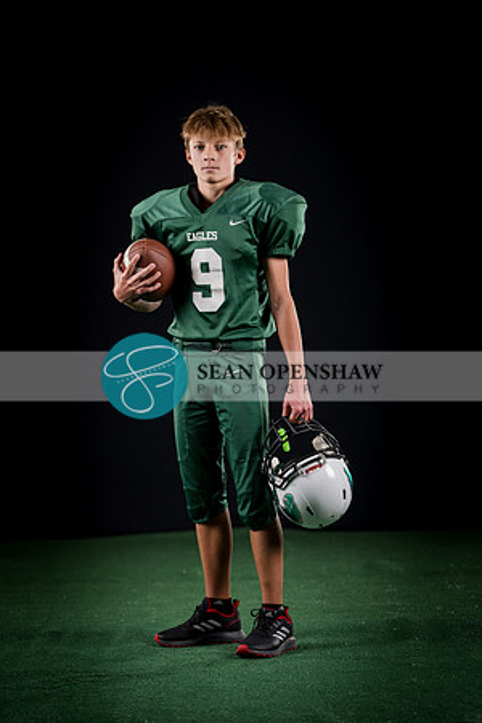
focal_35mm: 101
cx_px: 241
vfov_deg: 20.2
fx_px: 2028
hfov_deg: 13.6
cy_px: 362
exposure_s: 1/125
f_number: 2.8
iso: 200
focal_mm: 101
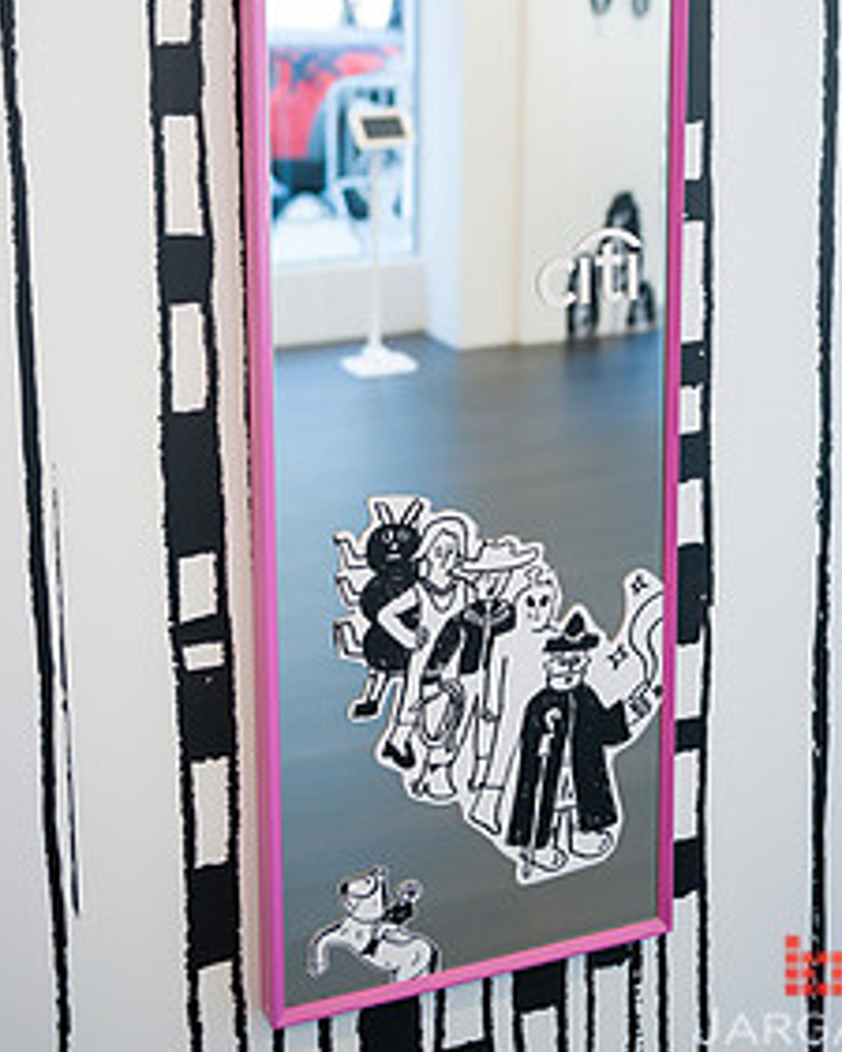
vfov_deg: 34.1
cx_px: 488
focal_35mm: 54
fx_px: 1681
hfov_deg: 28.1
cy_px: 285
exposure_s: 1/320
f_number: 3.5
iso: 1600
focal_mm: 36
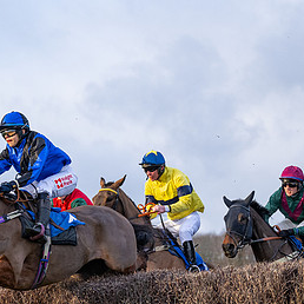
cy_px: 246
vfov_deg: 10.6
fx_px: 1639
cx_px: 106
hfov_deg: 10.6
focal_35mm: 165
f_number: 2.8
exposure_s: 1/2500
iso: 800
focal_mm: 70
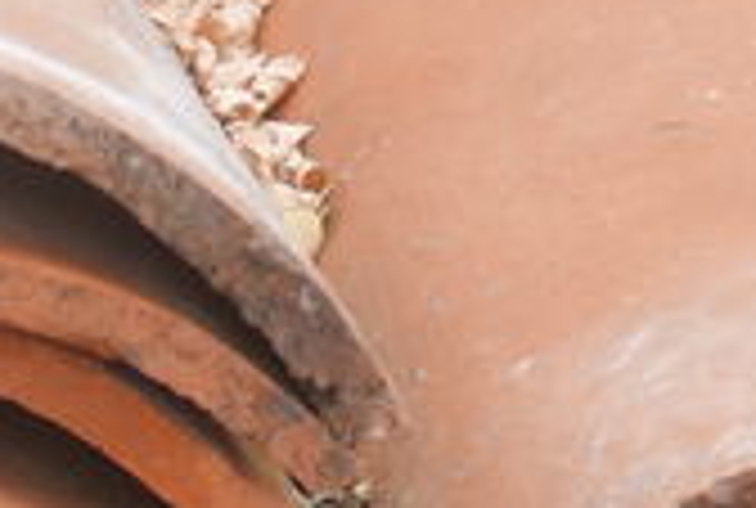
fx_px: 4380
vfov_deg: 6.3
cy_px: 1261
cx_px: -922
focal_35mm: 208
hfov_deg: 9.1
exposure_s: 1/250
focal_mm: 15.9
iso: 200
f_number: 2.8
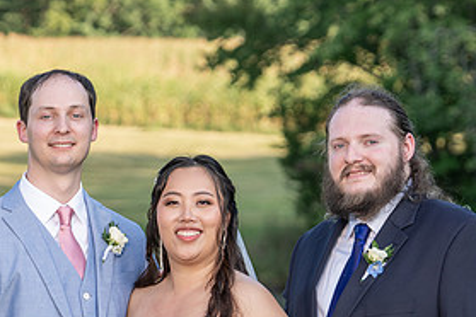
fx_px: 2538
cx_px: 80
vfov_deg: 7.1
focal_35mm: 192
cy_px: 297
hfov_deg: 10.7
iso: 125
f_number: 4
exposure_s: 1/200
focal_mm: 90
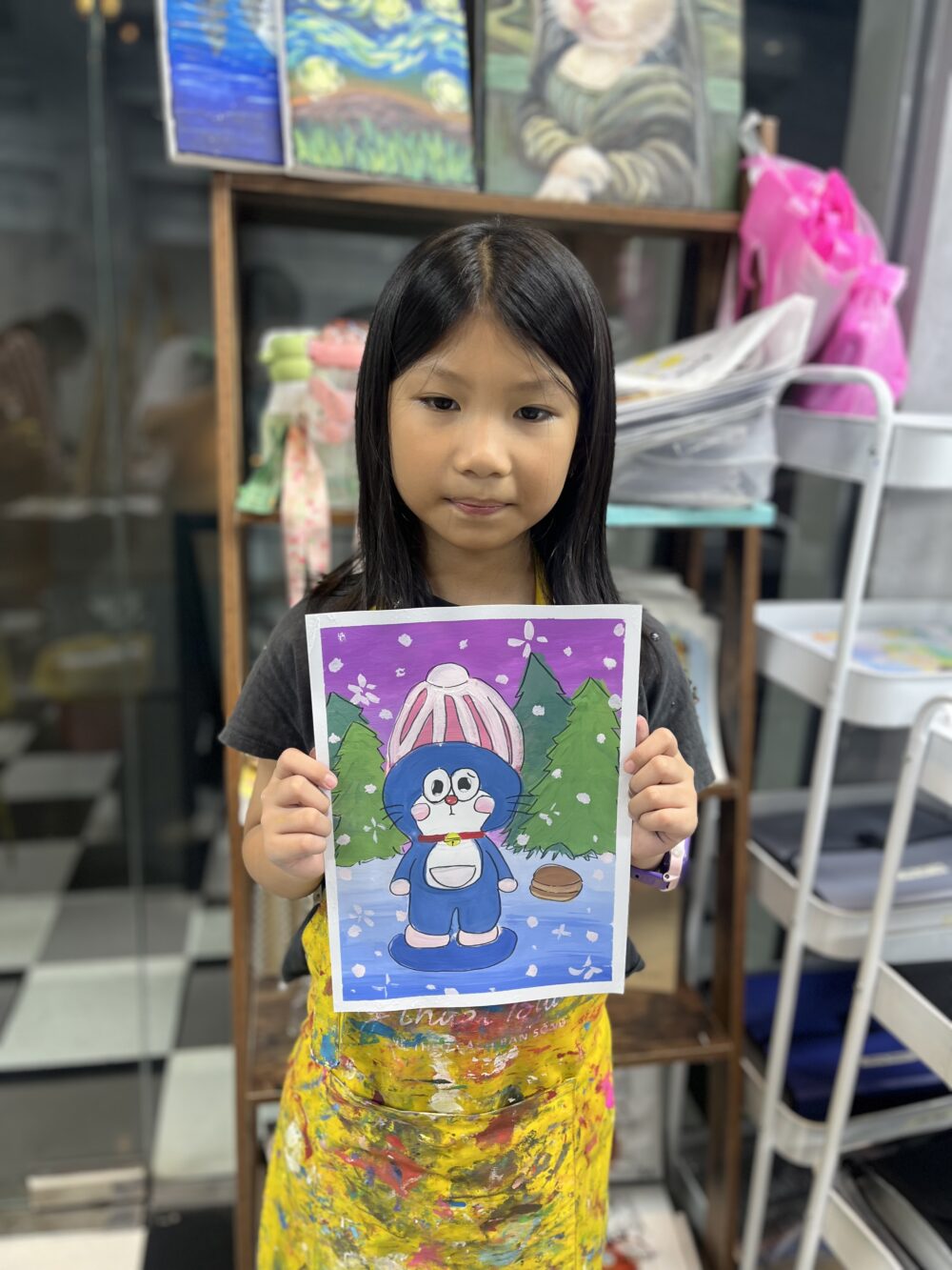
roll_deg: -2.3
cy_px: 635
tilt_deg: -15.2
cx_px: 476
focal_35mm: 26
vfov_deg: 67.3
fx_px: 953
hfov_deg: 53.1
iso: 64
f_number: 1.6
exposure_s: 1/50
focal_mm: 5.1
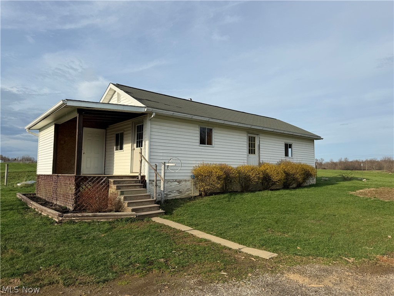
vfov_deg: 56.8
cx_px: 197
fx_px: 273
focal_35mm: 24
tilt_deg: +4.9
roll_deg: -0.4
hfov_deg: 71.6
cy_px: 148
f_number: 1.78
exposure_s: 1/3953
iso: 80
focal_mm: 6.76
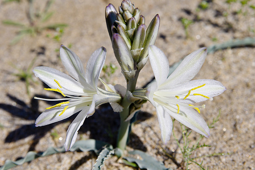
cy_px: 85
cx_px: 128
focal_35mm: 112
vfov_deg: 12.2
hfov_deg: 18.3
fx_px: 792
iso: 200
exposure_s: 1/1000
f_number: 8
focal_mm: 75
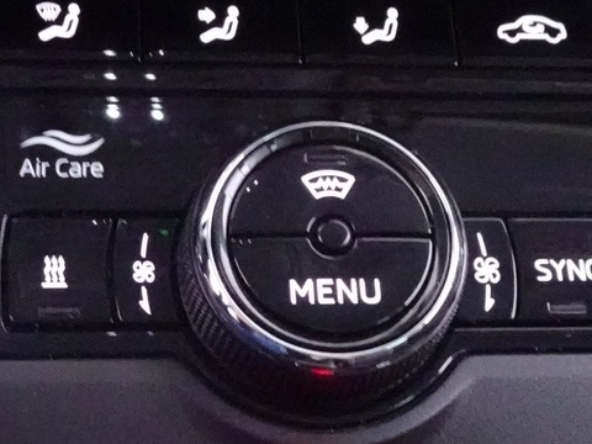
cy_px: 285
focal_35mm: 72
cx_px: 236
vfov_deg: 20.4
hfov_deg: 27.0
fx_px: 1231
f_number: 3.5
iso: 2500
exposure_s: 1/8
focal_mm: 4.25
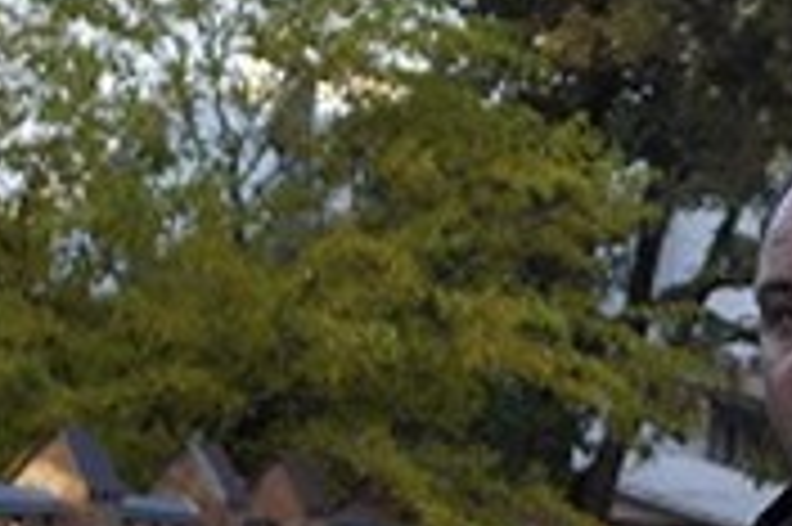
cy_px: 557
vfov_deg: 8.0
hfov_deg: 11.4
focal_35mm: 171
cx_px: 1251
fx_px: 3758
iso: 100
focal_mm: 28
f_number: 5
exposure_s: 1/180
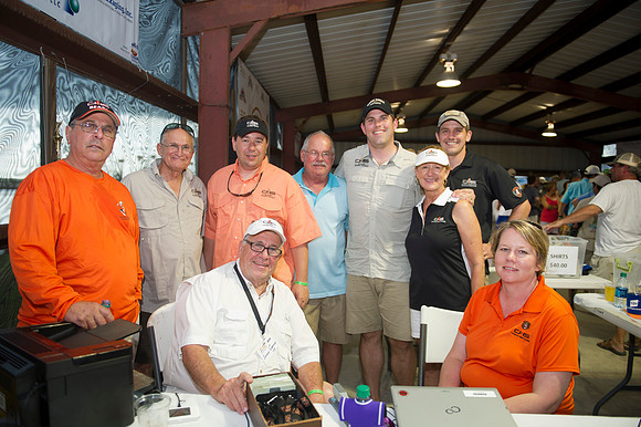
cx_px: 320
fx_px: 463
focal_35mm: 26
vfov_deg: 49.5
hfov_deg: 69.4
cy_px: 214
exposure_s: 1/160
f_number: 2.8
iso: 400
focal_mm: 26
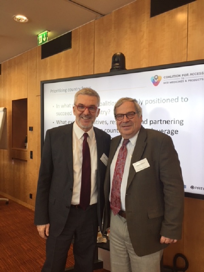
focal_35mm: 29
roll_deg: -0.4
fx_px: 228
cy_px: 136
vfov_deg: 61.7
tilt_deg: -1.0
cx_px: 102
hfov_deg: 48.2
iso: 50
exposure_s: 1/100
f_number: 2.2
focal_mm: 4.15
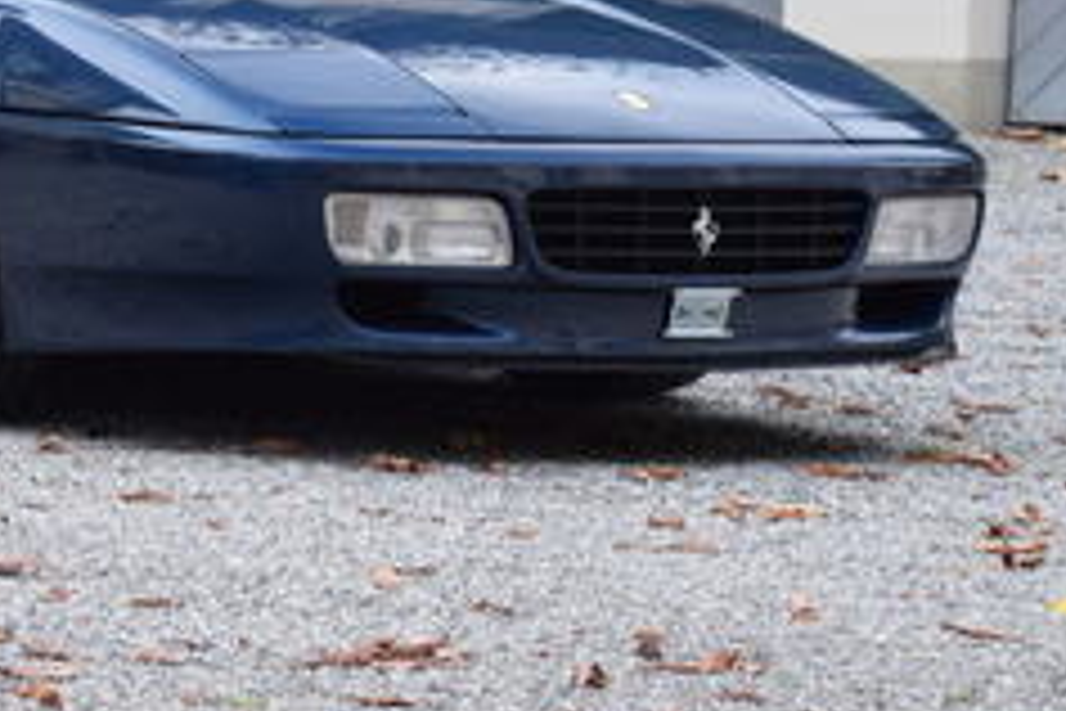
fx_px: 6958
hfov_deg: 8.7
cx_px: -56
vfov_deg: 5.8
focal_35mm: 235
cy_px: -94
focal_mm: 62
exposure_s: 1/125
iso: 400
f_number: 5.6
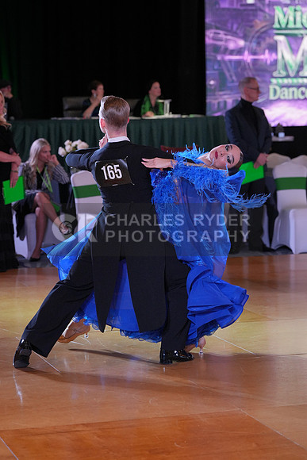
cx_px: 154
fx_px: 1278
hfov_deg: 13.7
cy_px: 230
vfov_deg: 20.4
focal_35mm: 100
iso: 2500
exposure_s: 1/400
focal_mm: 100
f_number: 4
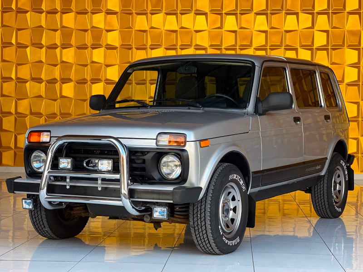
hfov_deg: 25.3
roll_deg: -1.0
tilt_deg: -0.5
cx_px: 182
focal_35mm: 77
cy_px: 136
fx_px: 807
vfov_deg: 19.1
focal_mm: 9
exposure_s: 1/121
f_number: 2.8
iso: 100
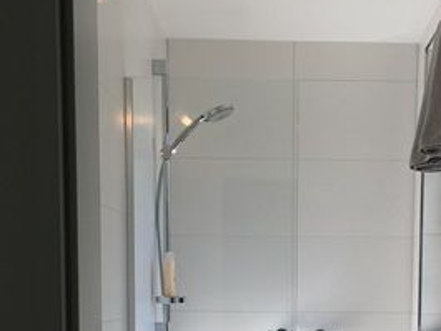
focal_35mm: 70
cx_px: 306
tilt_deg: -5.3
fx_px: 892
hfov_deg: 27.5
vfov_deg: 20.0
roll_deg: -0.5
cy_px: 378
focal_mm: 4.15
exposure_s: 1/420
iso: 25
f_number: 2.2
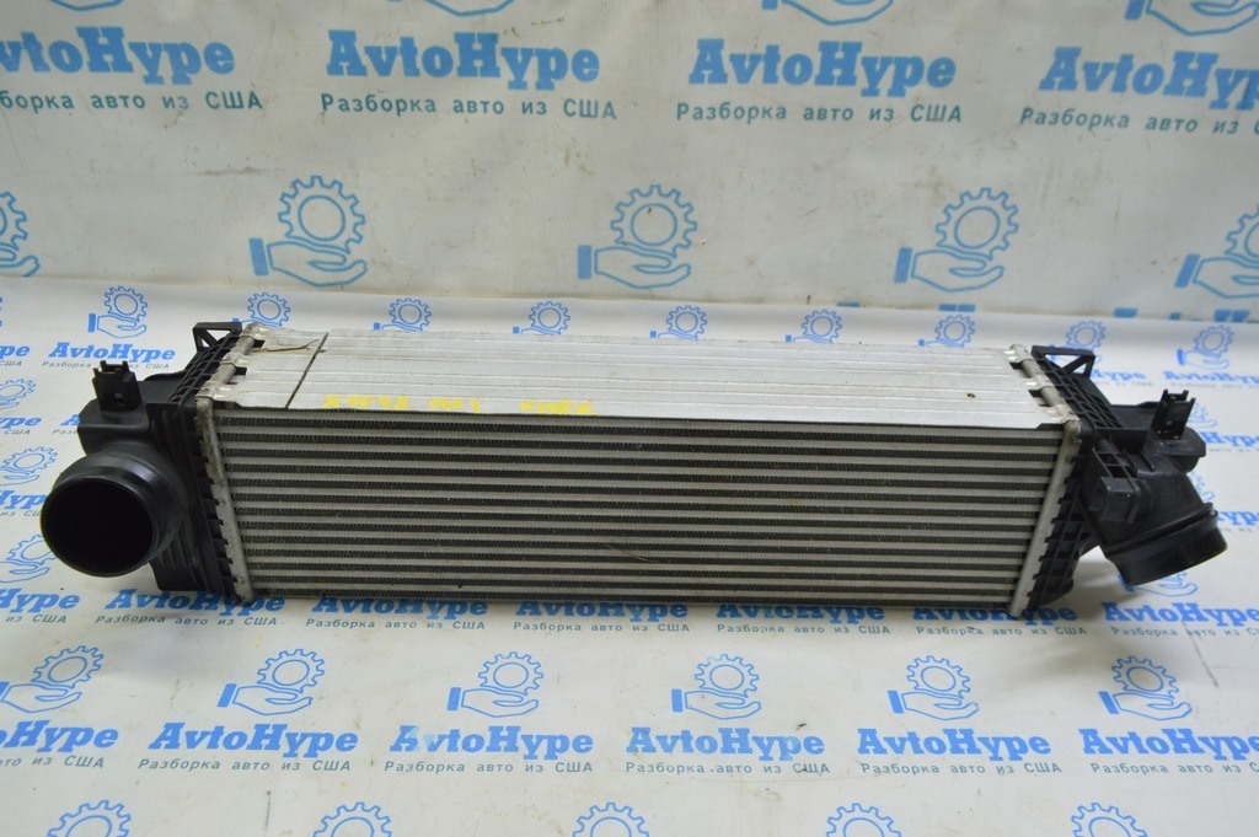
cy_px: 418
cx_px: 630
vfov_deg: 47.9
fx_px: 943
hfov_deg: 67.4
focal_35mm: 27
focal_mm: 18
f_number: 5.6
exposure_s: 1/20
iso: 400
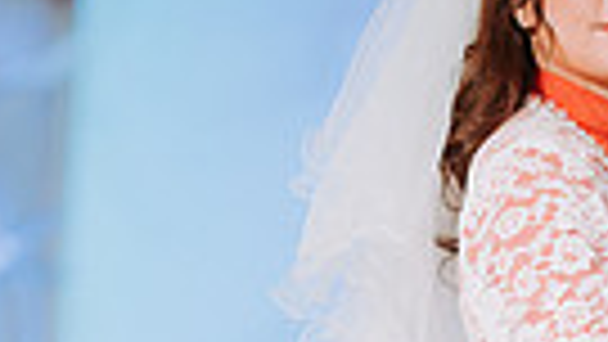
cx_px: 558
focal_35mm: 297
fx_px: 4789
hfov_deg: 7.2
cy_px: 698
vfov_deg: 4.0
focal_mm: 85
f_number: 1.4
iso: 1000
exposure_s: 1/500
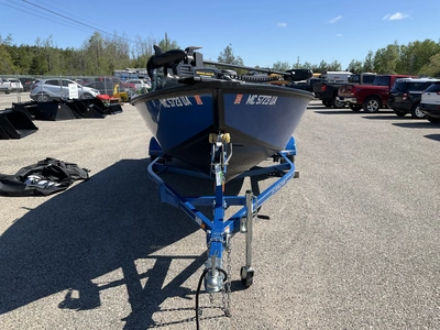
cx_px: 220
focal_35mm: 29
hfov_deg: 61.7
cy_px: 165
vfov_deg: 48.2
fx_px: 369
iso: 25
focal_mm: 3
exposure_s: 1/1730
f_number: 1.8
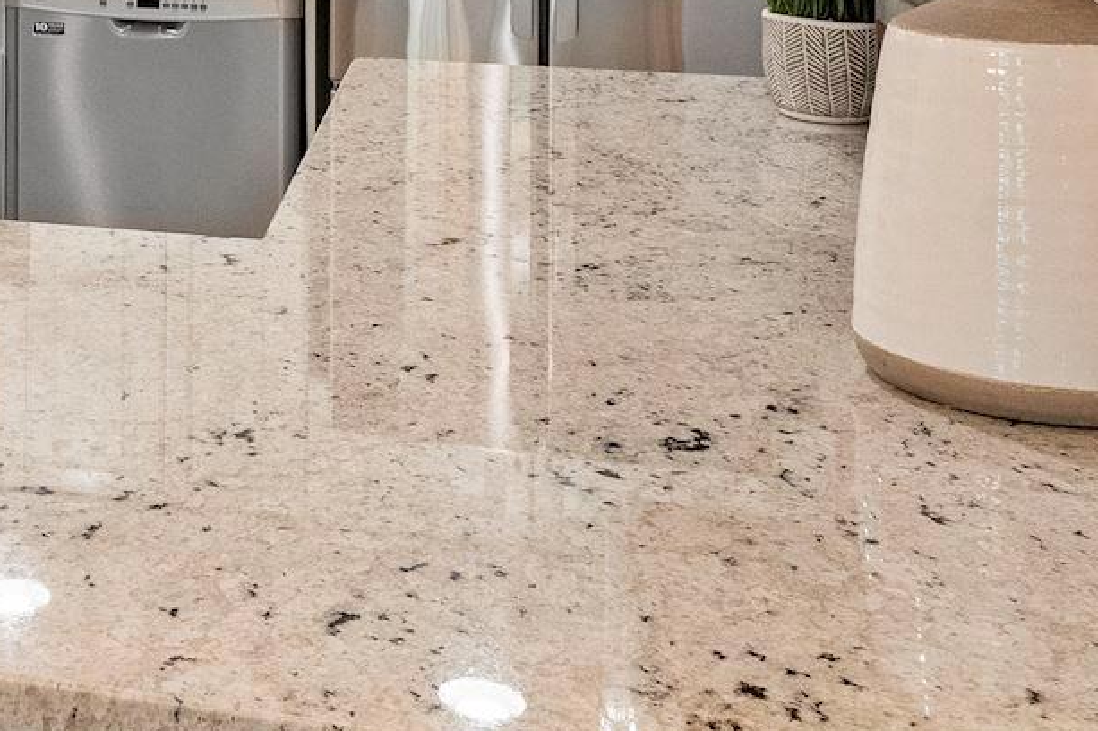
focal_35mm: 62
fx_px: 1890
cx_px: -106
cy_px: -233
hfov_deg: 29.3
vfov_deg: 20.0
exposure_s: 1/60
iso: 800
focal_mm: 19
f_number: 8
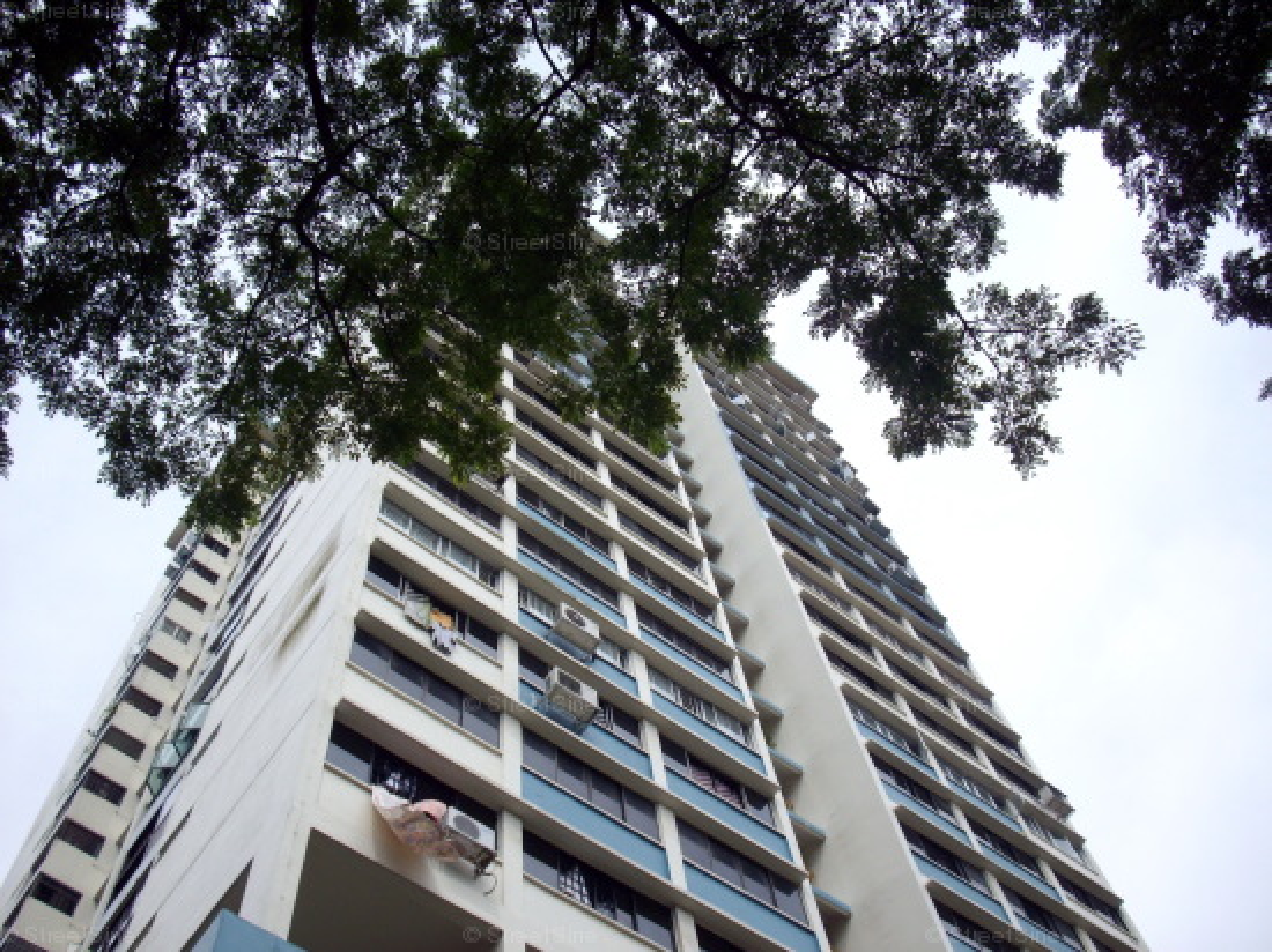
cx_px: 636
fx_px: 1359
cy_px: 476
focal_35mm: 37
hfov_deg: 50.2
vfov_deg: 38.6
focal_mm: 6.2
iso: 80
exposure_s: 1/320
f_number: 5.6
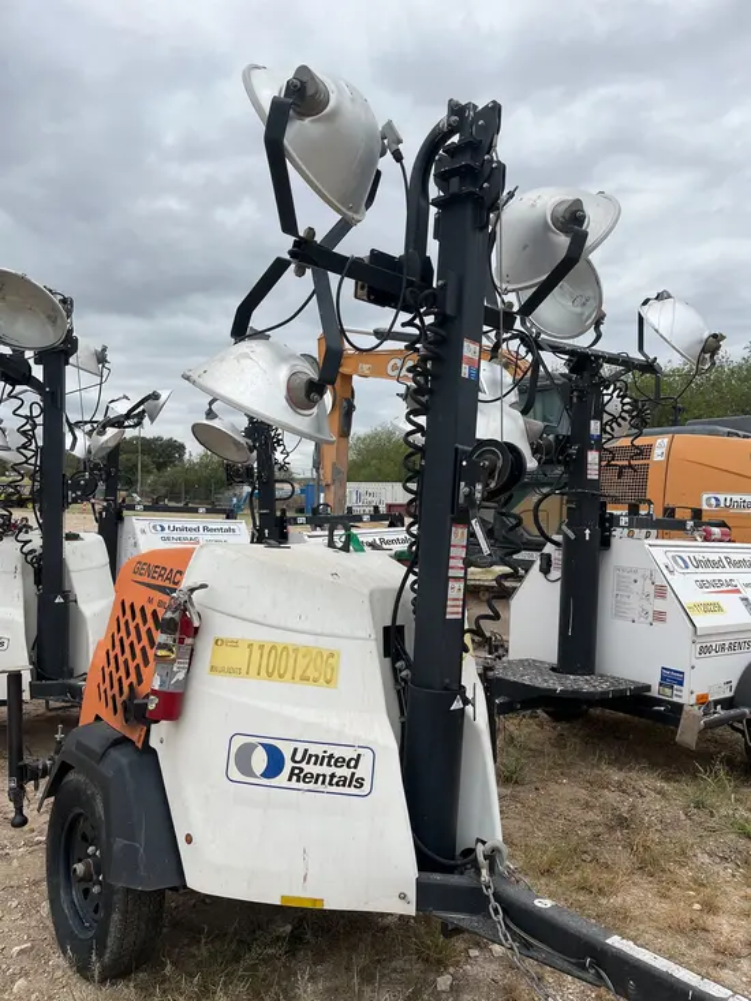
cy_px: 500
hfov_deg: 53.1
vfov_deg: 67.3
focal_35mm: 26
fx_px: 752
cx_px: 376
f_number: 1.6
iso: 50
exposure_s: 1/3521
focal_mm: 5.1
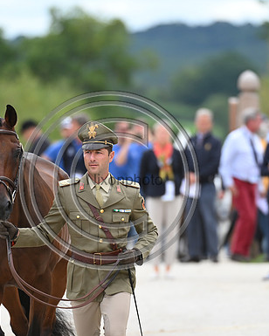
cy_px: 168
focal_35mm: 566
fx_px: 5633
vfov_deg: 3.4
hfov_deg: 2.7
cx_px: 100
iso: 900
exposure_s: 1/1600
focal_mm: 400
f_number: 5.6
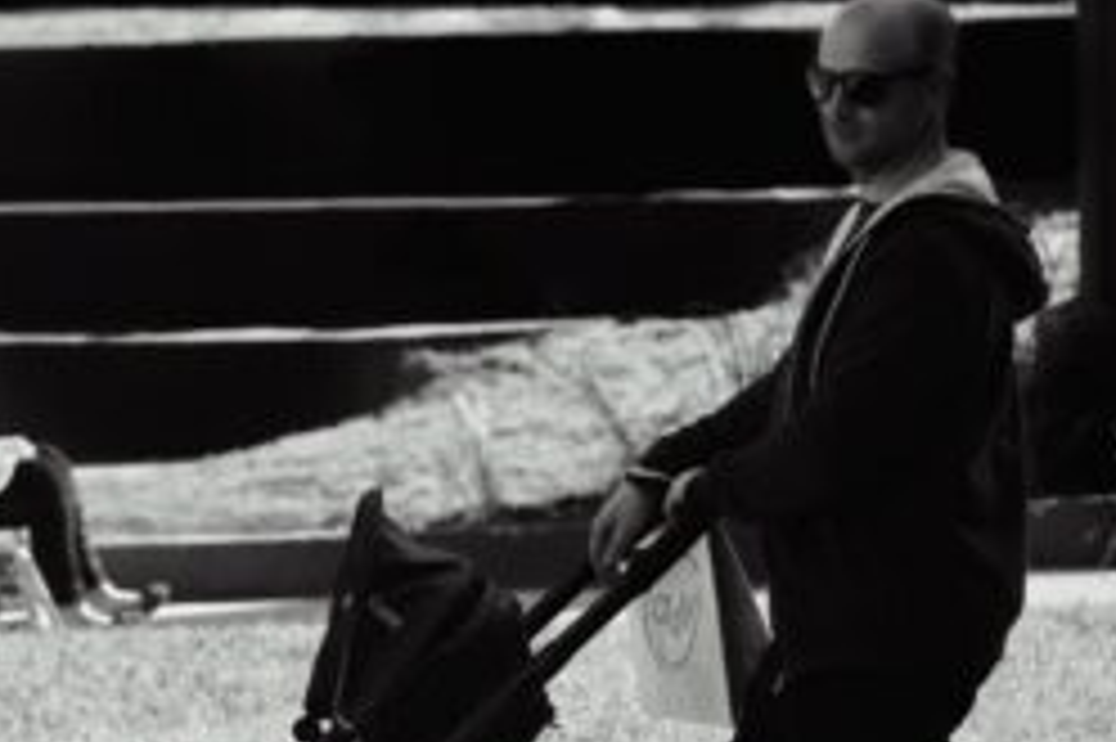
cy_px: 618
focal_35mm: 363
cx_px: 238
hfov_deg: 5.7
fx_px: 11245
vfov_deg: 3.8
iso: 320
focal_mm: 120
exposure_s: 1/3200
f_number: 5.3
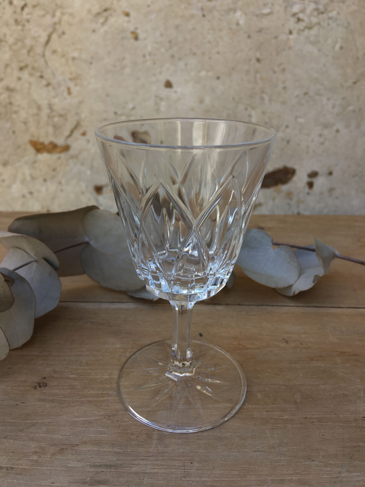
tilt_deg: -23.6
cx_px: 182
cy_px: 244
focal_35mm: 29
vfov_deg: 61.7
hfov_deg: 48.2
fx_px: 408
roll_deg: -1.0
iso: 25
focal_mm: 4.15
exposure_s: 1/304
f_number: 2.2
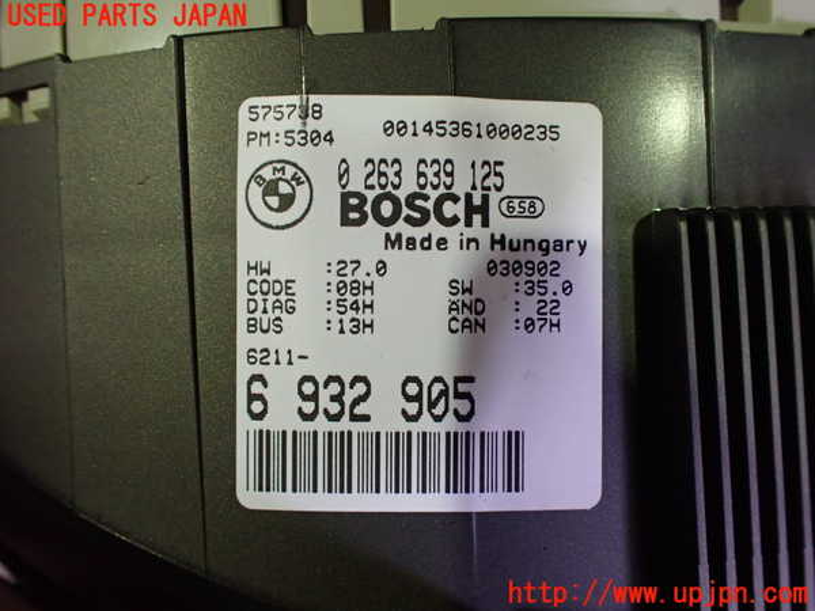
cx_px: 408
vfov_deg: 46.8
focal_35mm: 30
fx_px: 706
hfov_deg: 60.0
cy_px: 306
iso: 800
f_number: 2.3
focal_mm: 5.4
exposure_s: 1/60
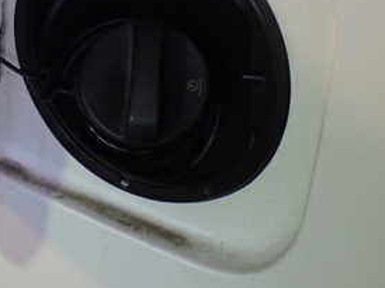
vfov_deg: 14.3
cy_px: 83
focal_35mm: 103
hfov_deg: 18.4
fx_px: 1145
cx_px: -32
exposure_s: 1/50
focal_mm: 8.4
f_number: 3.1
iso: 500
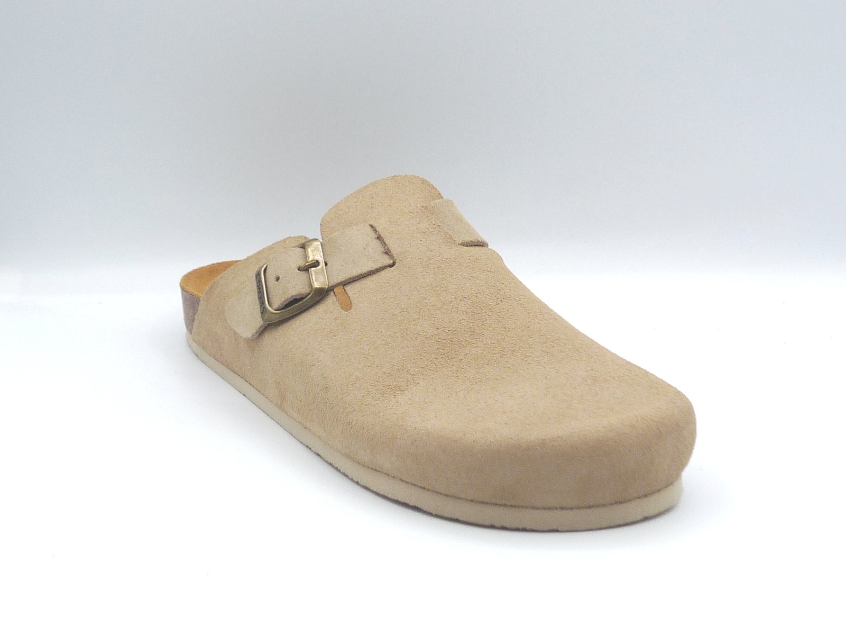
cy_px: 318
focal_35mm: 48
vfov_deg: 30.3
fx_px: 1173
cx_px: 423
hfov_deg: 39.7
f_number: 5
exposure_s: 1/200
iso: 100
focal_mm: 4.8
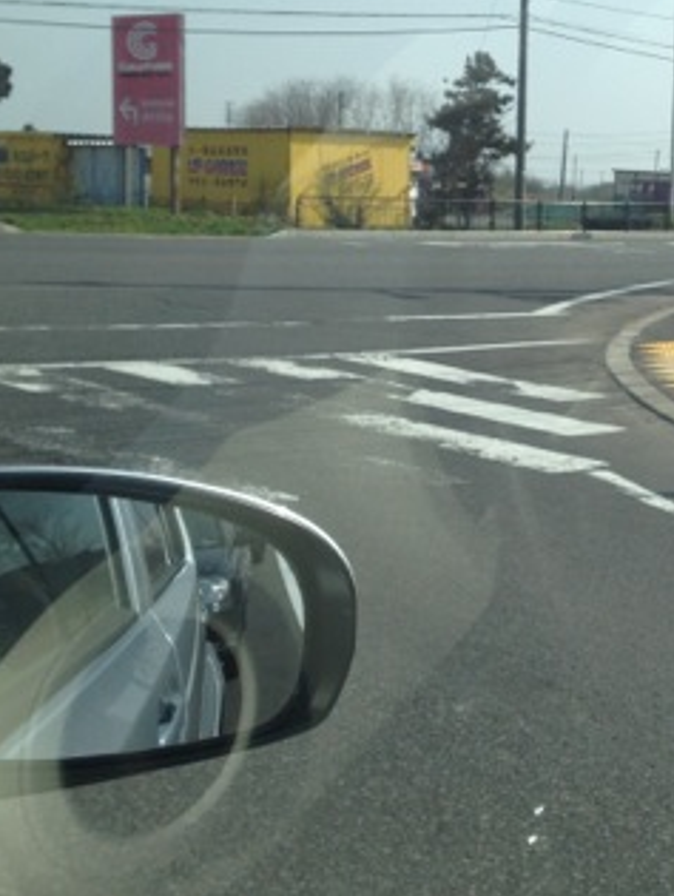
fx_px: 1840
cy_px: 398
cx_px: 520
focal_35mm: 71
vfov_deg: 27.4
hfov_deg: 20.6
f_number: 2.4
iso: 64
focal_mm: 4.28
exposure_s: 1/1672
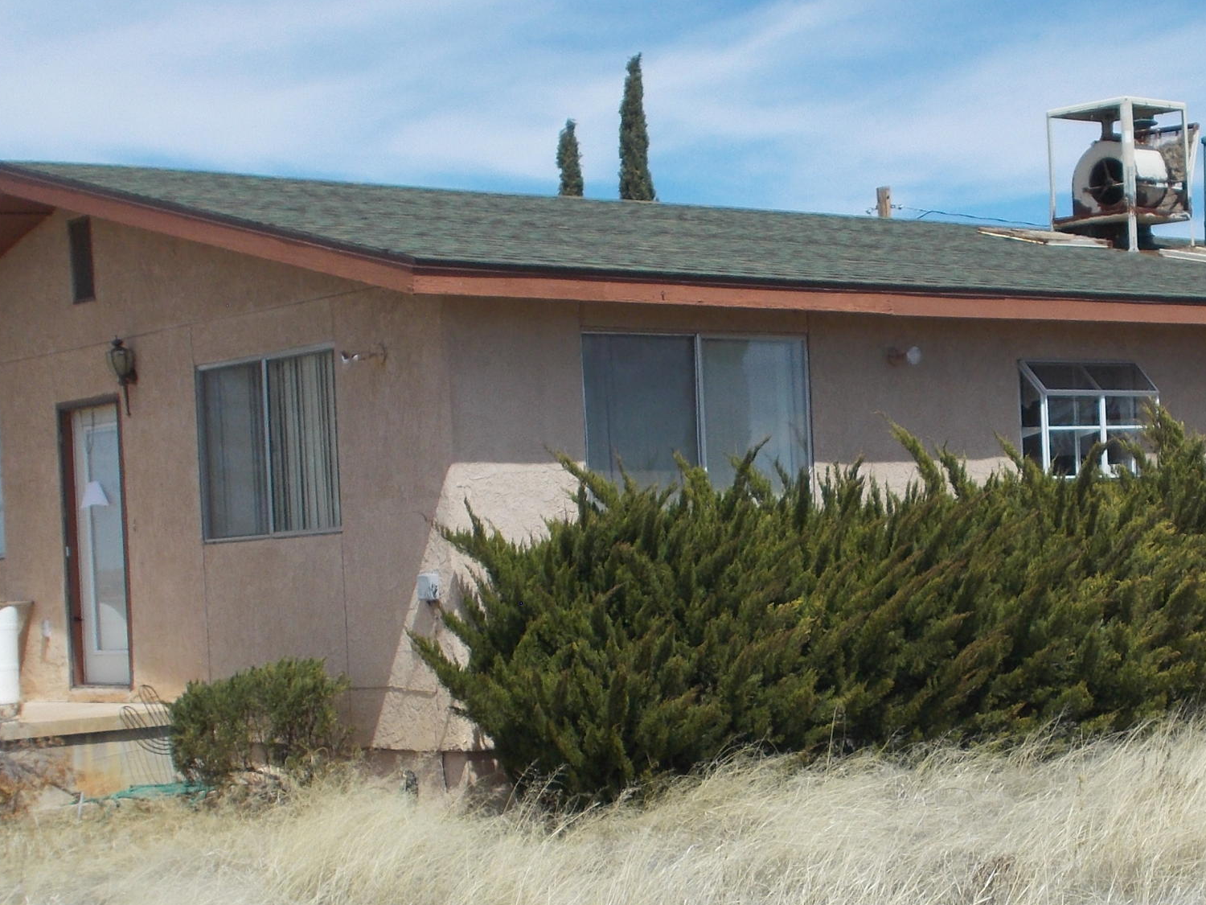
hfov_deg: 24.9
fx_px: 2717
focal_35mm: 78
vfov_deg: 18.9
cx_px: 808
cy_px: 592
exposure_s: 1/160
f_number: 9.8
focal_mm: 6.9
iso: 80
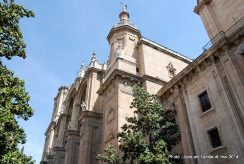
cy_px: 82
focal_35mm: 27
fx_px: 183
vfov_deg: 48.1
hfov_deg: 67.3
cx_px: 122
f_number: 13
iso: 1600
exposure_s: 1/640
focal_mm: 18
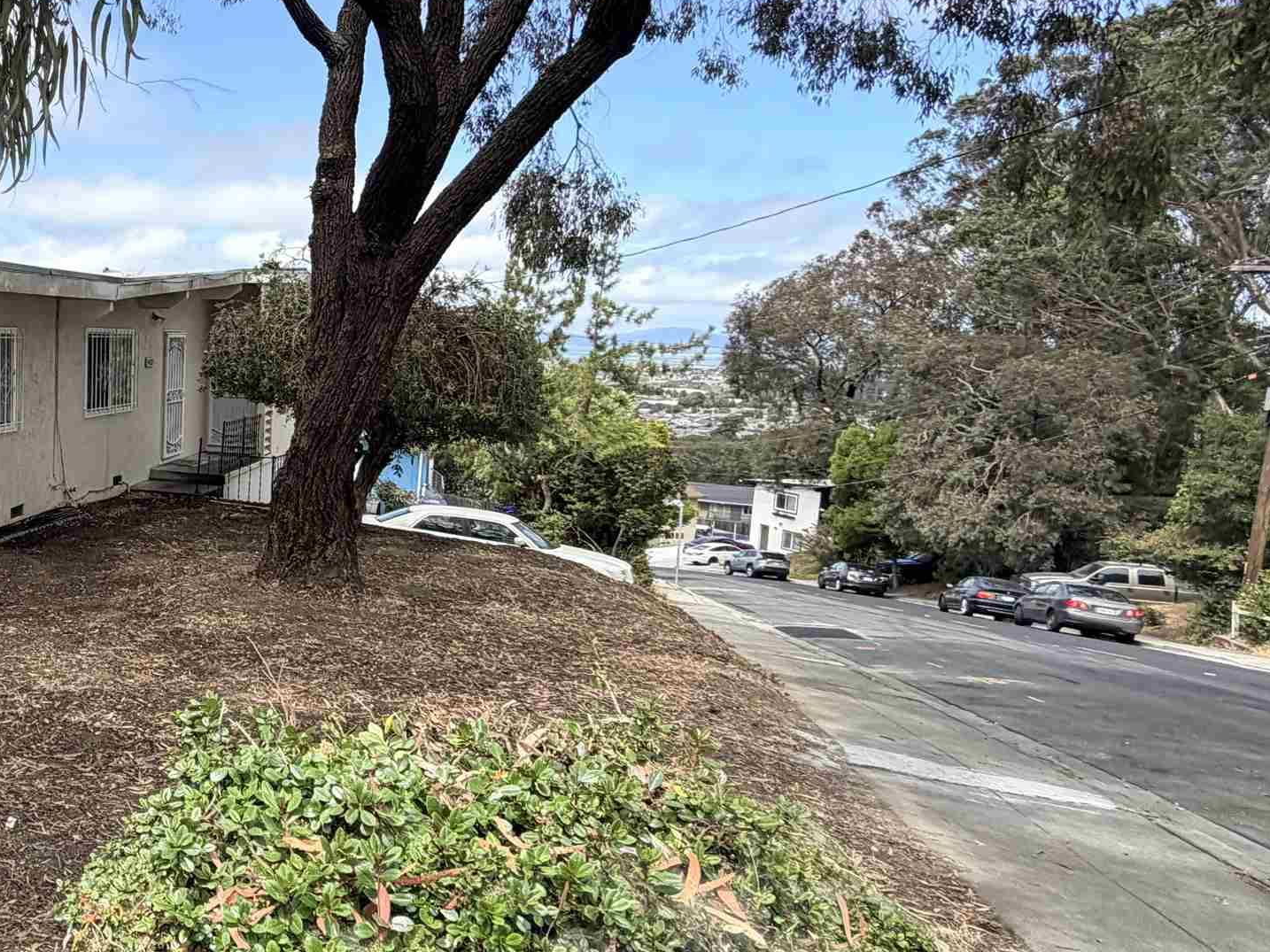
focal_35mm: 30
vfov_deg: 46.8
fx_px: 1100
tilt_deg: -3.8
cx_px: 39
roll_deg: -1.7
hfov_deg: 50.2
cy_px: 442
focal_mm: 2.22
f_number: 2.2
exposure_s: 1/770
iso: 40
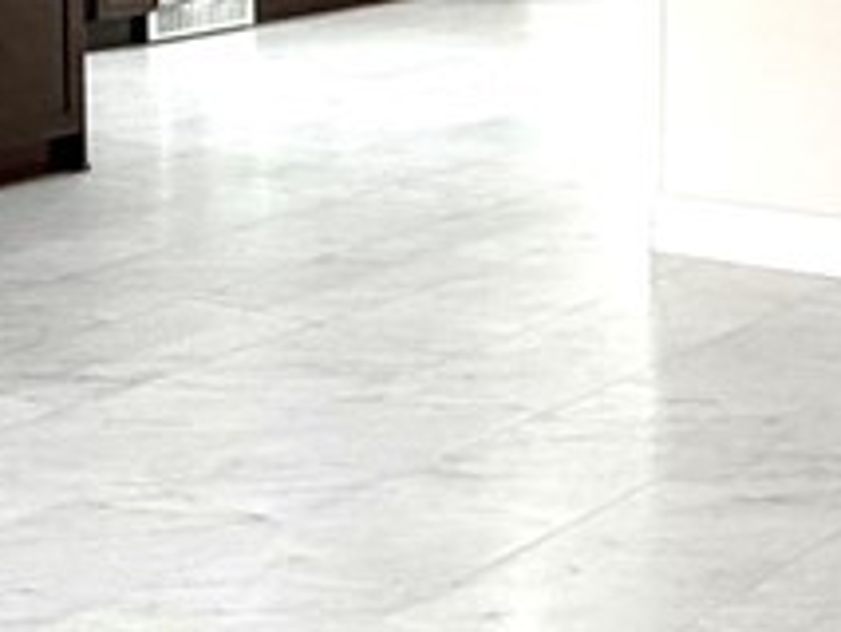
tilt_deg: -6.6
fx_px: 2552
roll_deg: +0.4
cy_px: -32
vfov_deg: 13.9
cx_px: 415
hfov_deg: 18.7
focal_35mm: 105
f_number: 2.2
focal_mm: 2.22
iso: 200
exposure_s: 1/120
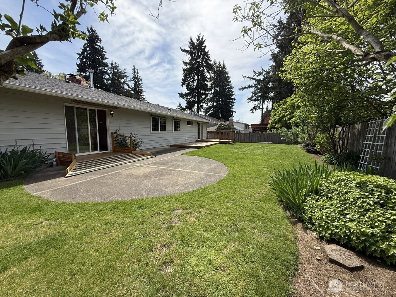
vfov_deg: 85.7
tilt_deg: -5.6
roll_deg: -0.1
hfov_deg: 102.1
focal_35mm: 14
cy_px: 148
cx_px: 198
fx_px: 160
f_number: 2.2
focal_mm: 2.22
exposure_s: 1/1795
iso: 64
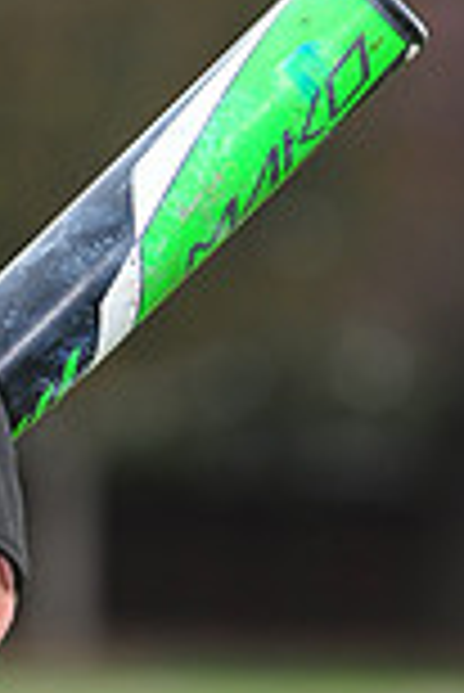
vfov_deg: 3.3
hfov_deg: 2.2
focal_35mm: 621
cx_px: -302
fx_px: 11978
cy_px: 842
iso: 400
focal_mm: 165
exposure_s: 1/400
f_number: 5
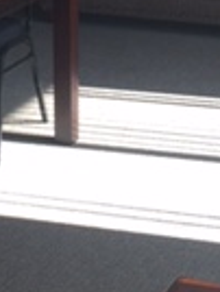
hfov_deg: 10.6
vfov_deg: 13.7
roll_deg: +1.4
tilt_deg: -8.0
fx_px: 1166
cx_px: -41
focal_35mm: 138
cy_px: -105
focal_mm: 4.15
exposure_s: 1/60
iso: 32
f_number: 2.2
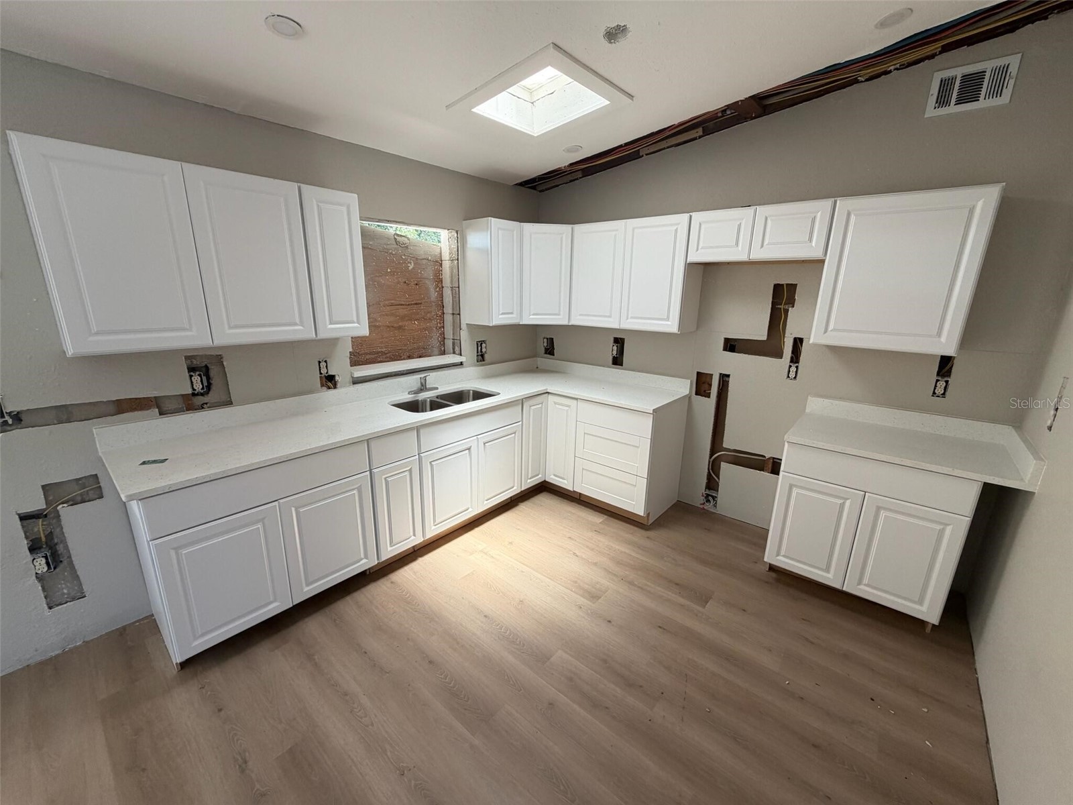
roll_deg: -0.5
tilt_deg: -13.9
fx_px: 434
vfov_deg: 85.7
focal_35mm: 14
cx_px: 536
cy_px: 402
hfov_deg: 102.1
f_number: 2.2
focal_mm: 2.22
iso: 100
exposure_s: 1/121
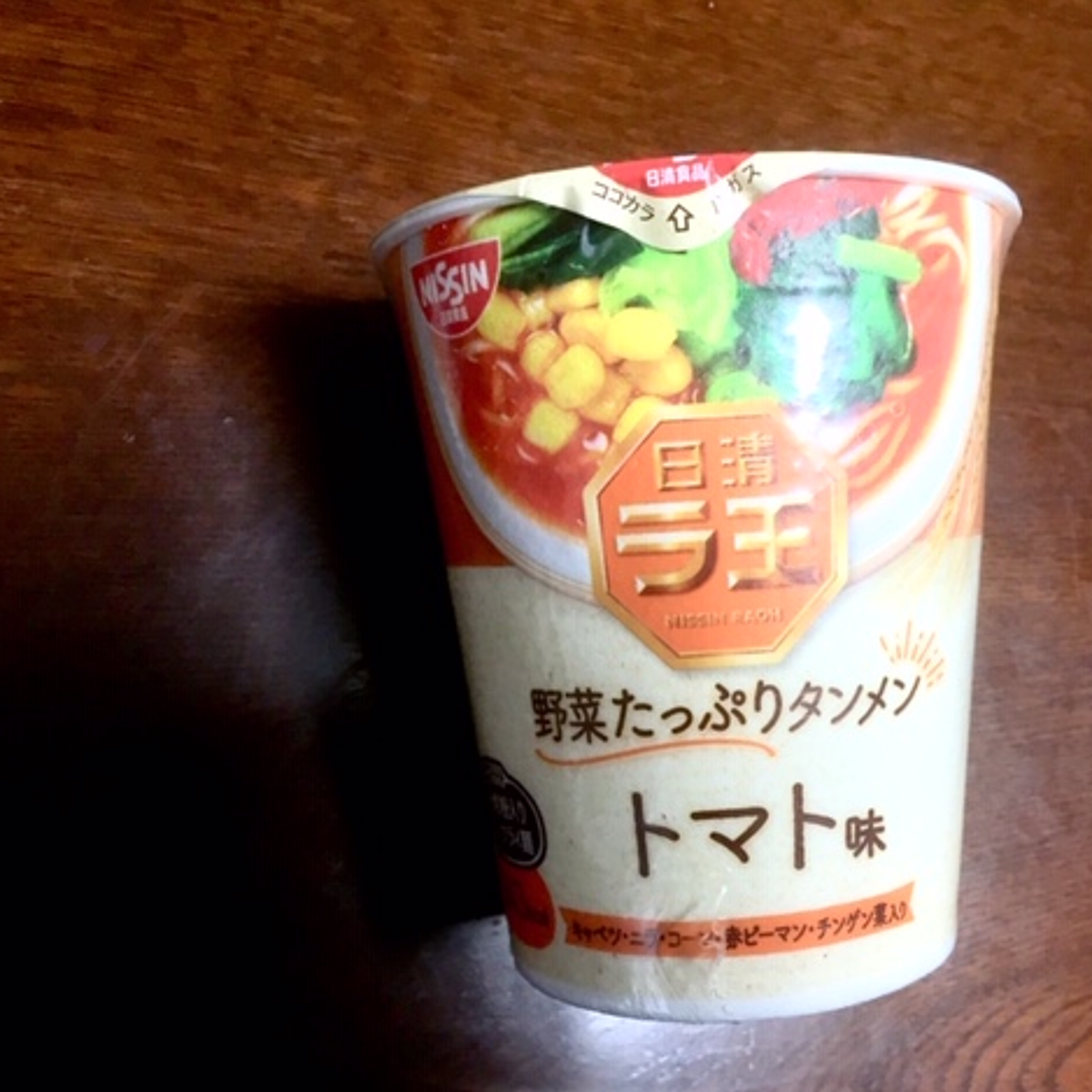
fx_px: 1249
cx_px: 680
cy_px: 556
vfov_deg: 47.2
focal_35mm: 35
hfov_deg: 46.8
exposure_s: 1/30
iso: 80
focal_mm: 4.15
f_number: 2.2
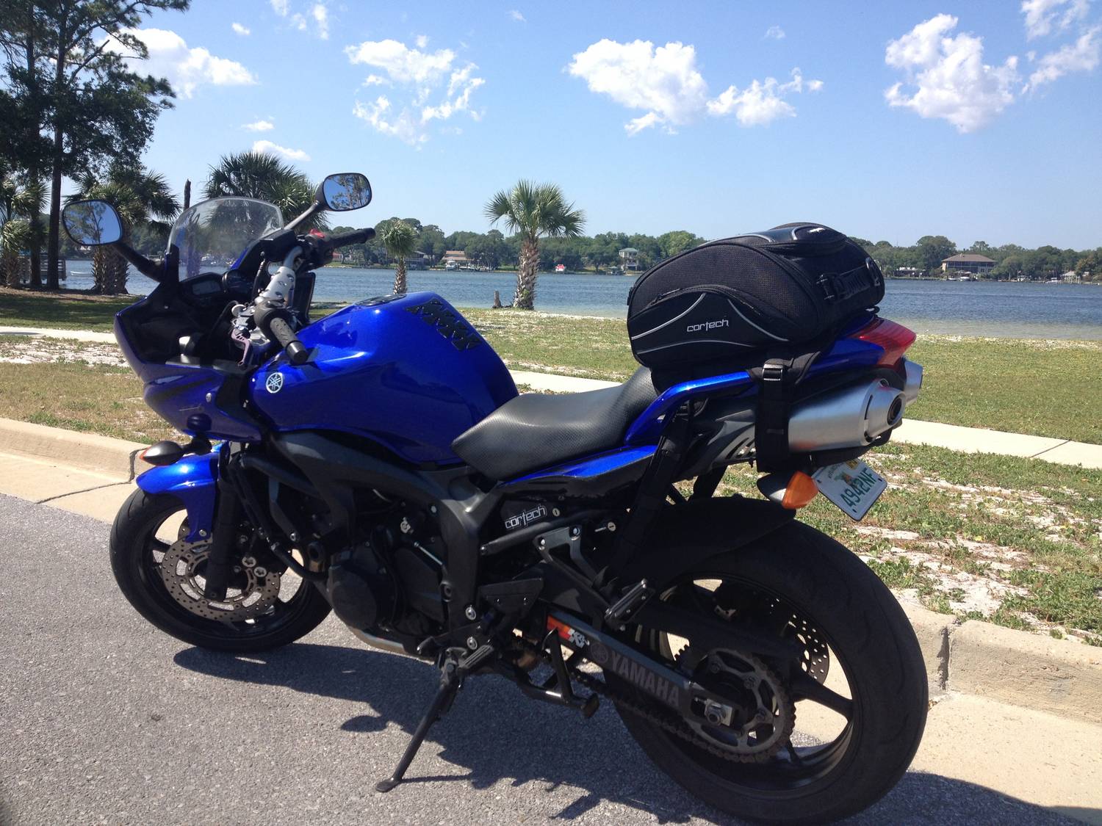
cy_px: 413
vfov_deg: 40.7
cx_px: 551
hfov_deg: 52.6
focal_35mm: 35
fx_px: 1114
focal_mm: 4.28
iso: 50
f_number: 2.4
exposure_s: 1/1126
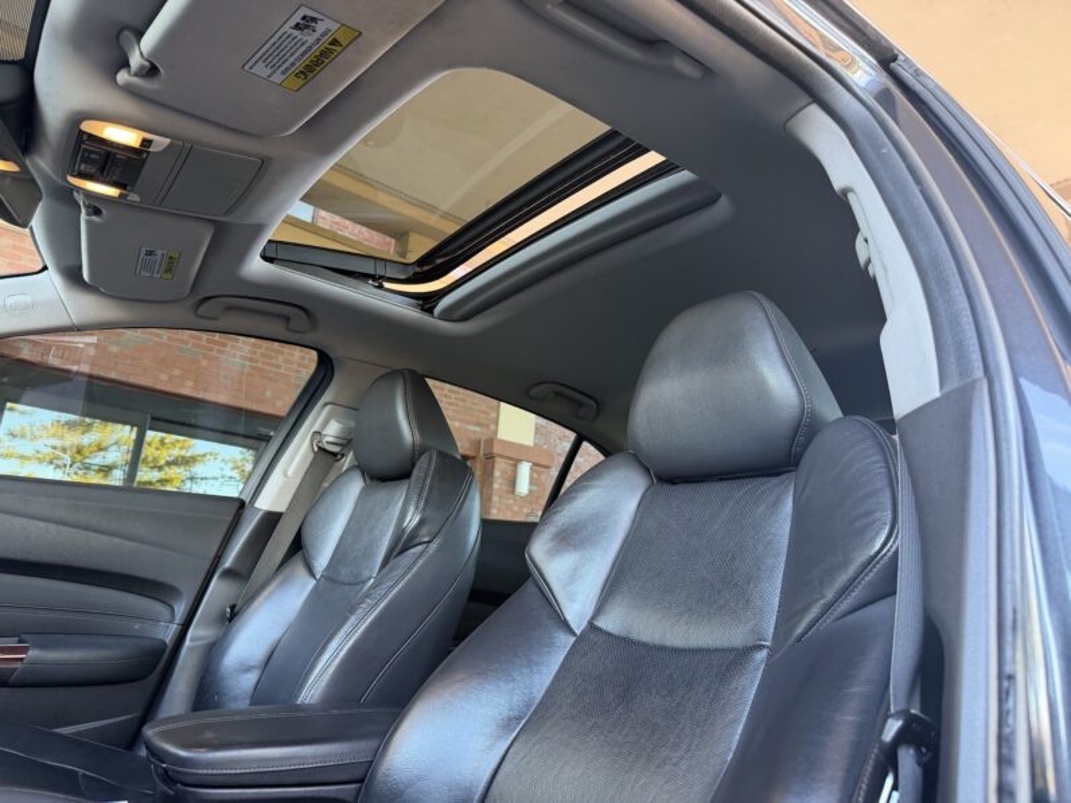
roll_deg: -3.8
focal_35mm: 24
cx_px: 536
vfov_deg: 56.8
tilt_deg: +16.5
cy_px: 402
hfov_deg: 71.6
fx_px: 743
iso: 200
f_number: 1.78
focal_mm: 6.76
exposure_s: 1/71
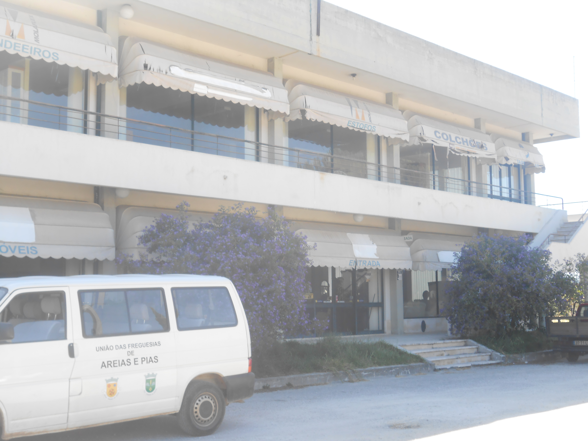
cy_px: 220
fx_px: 832
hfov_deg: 38.9
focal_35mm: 49
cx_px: 294
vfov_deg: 29.7
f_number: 4.8
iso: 80
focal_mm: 8.8
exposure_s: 1/80
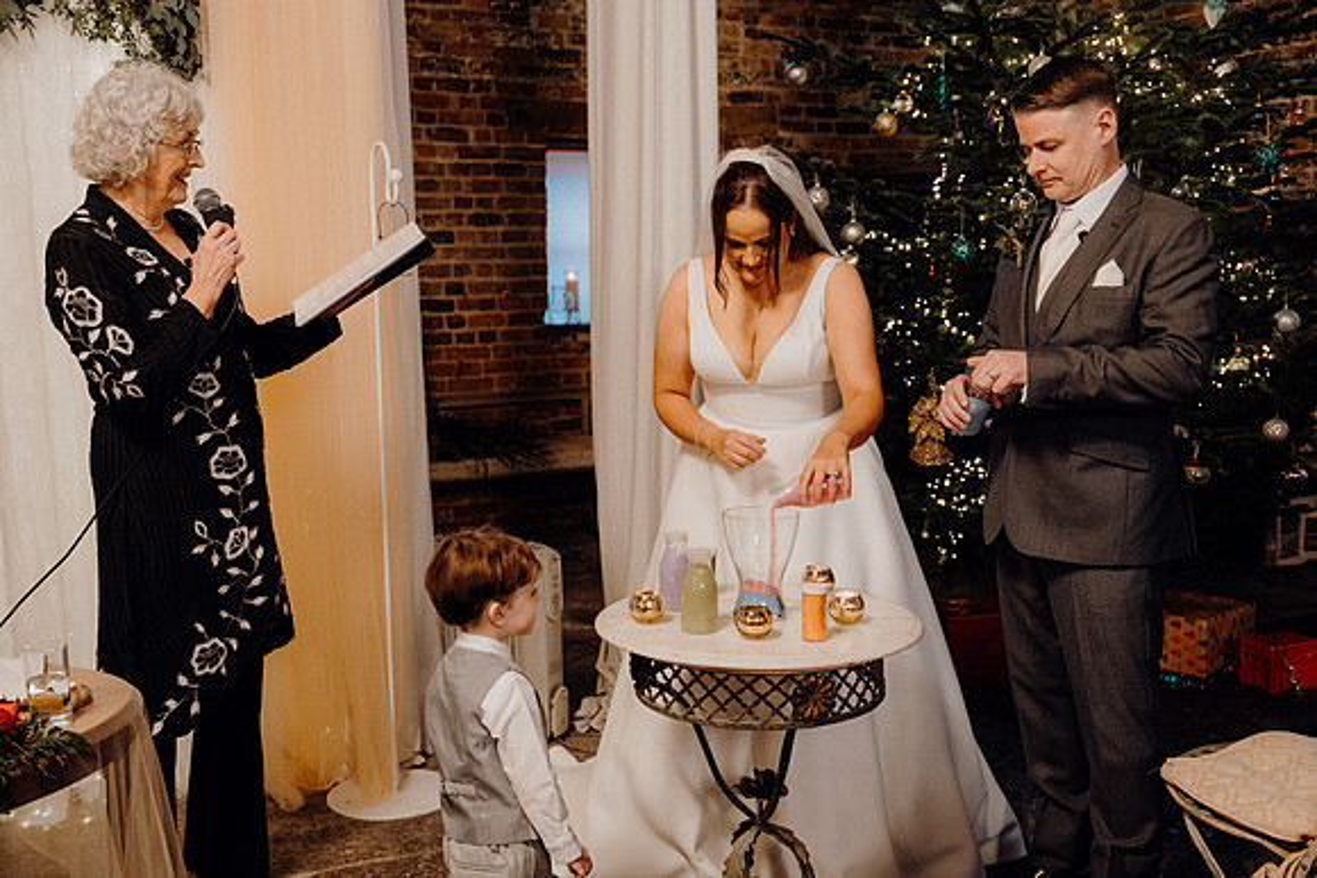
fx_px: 1390
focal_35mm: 38
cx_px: 658
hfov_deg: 50.7
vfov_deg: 35.1
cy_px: 439
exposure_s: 1/160
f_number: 3.5
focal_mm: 38
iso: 4000
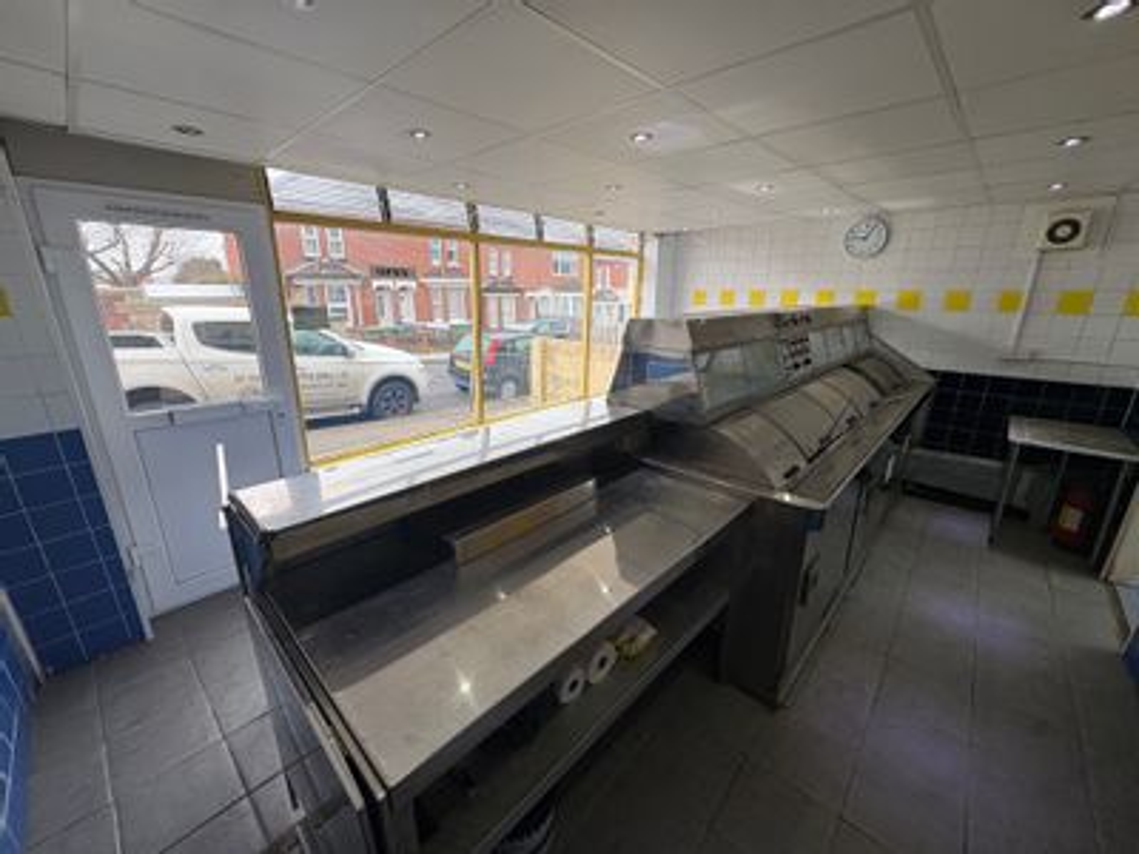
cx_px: 570
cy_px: 427
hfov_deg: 102.1
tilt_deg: -16.7
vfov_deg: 85.7
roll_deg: +0.2
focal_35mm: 14
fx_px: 461
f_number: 2.2
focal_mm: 2.22
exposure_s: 1/99
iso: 64
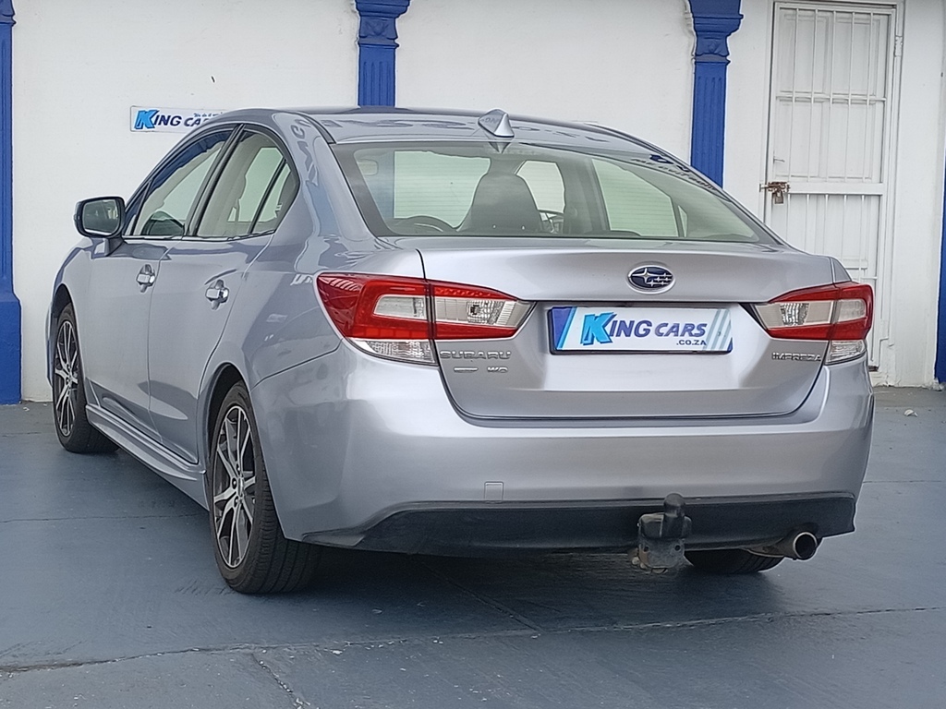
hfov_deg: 26.0
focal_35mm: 75
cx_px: 473
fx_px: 2050
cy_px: 354
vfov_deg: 19.6
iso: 101
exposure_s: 1/304
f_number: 1.8
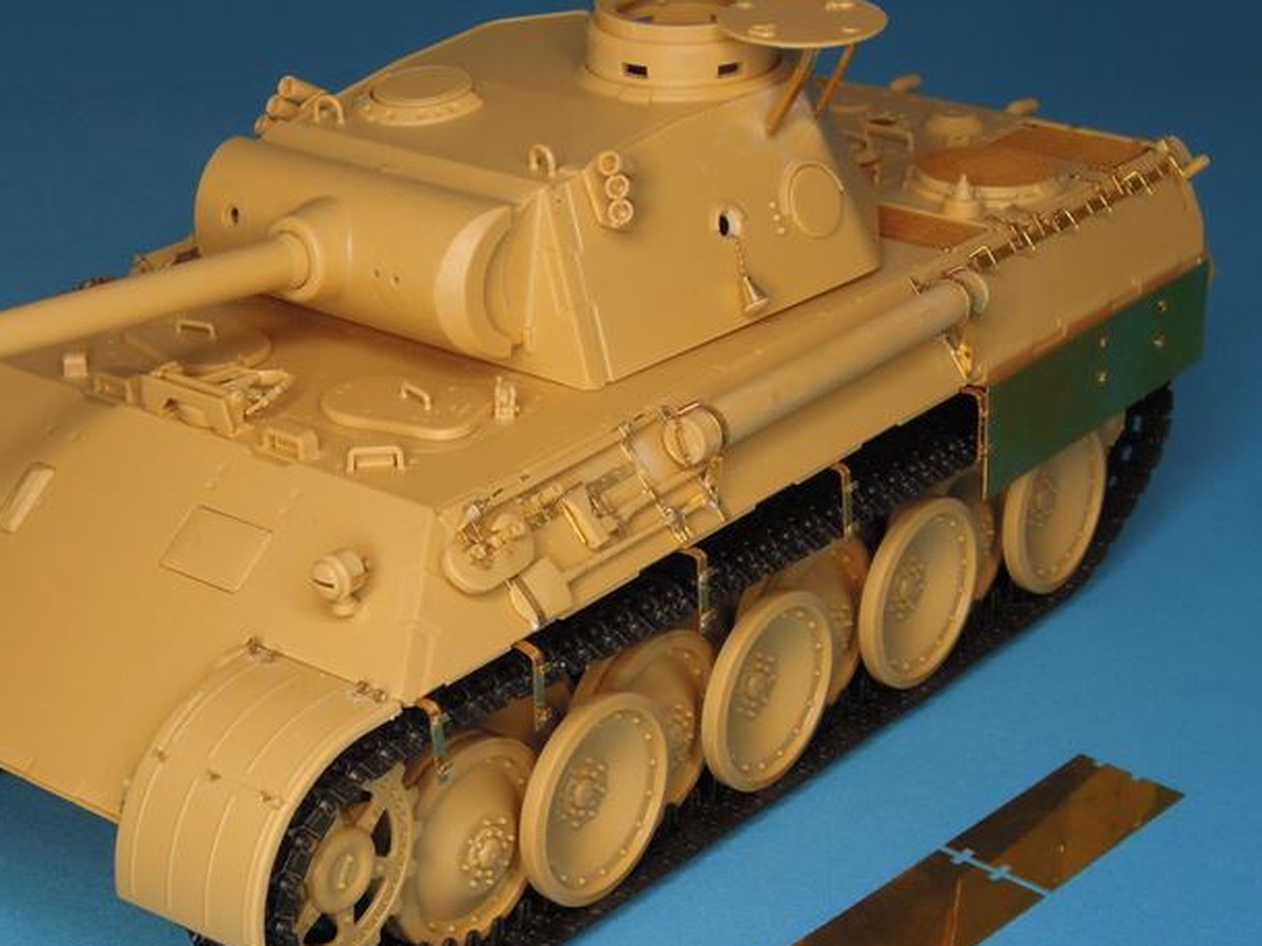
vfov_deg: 18.0
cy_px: 590
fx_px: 2988
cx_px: 296
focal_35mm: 82
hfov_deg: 23.6
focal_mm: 9
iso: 200
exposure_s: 1/60
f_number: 5.2
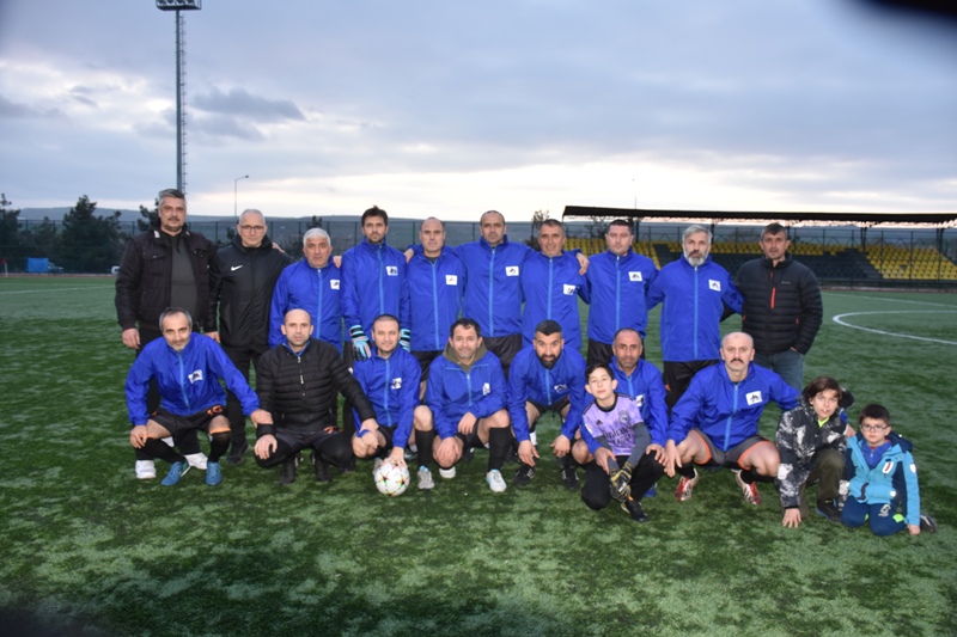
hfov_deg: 61.9
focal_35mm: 30
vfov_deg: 43.6
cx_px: 478
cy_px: 318
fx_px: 797
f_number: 3.5
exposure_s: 1/100
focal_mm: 20
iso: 400
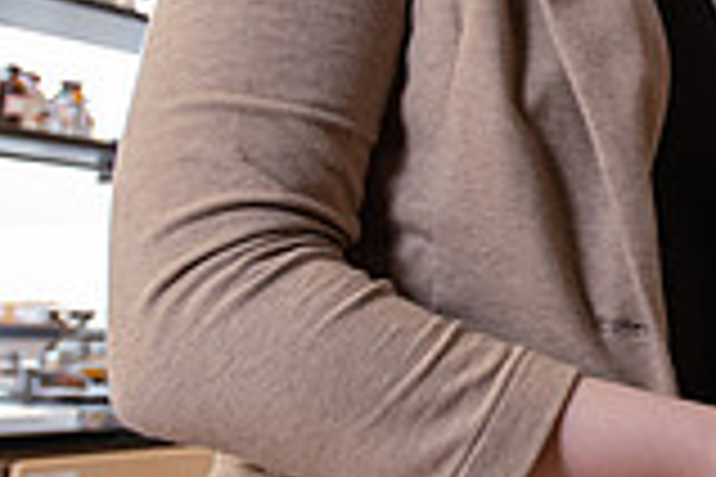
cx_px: 833
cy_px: 70
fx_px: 1233
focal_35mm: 62
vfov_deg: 21.5
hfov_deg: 28.6
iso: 800
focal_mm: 17
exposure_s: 1/250
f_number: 3.5
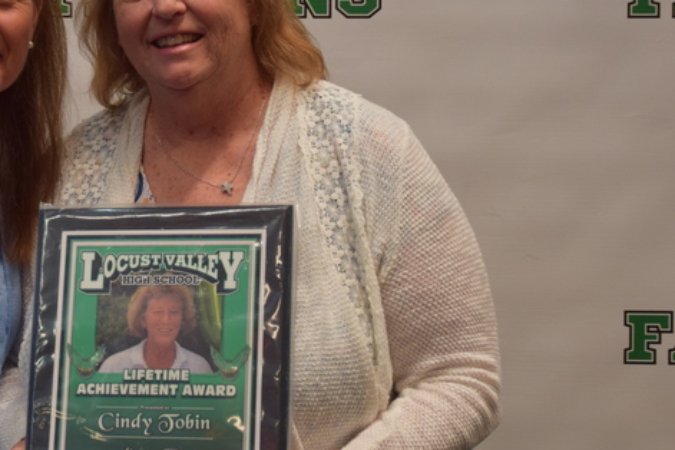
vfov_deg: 12.0
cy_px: 141
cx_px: 73
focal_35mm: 114
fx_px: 2139
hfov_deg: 17.7
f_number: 4.2
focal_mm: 35
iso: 400
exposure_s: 1/80
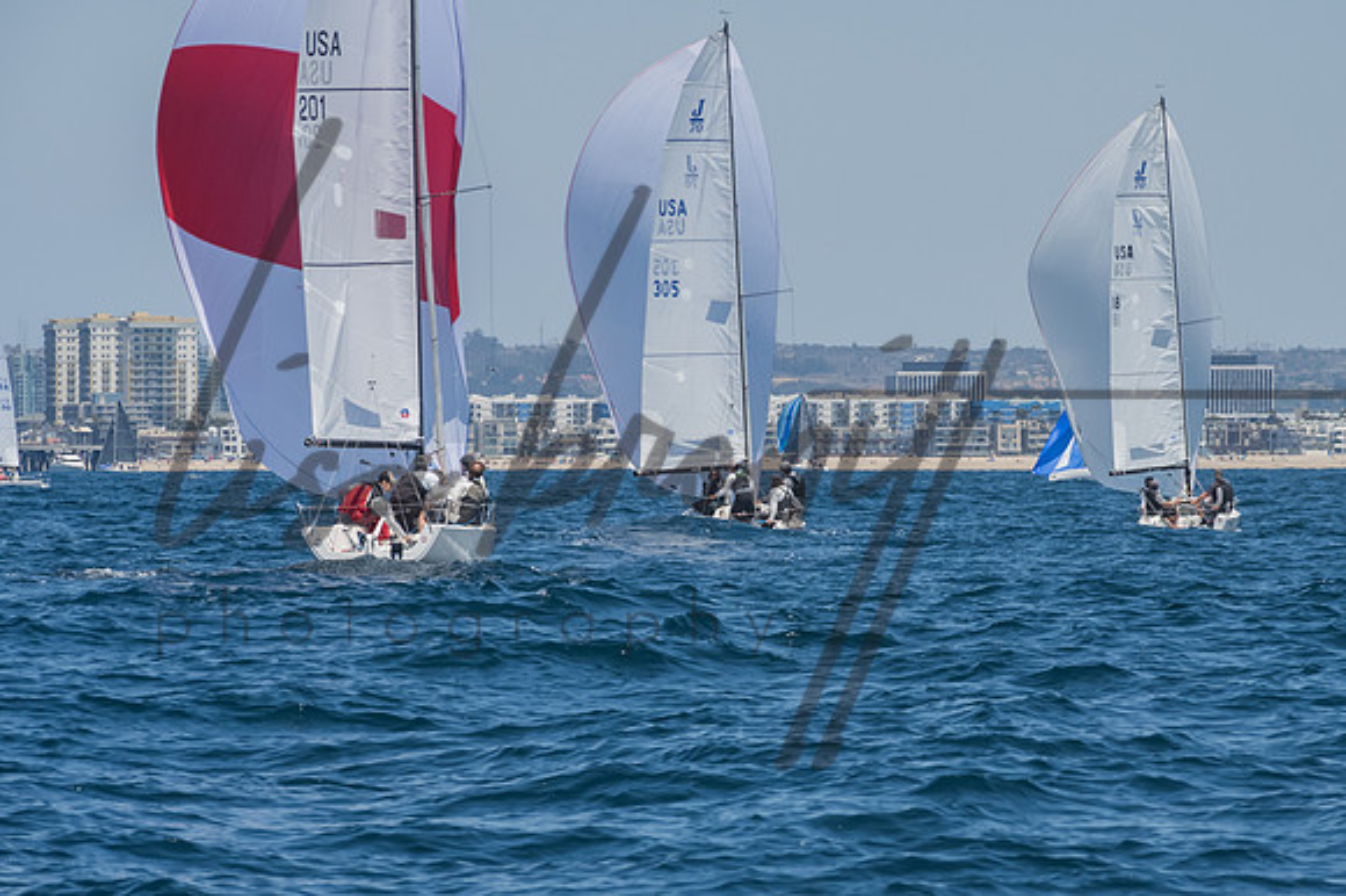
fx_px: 10911
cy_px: 448
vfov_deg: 4.7
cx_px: 673
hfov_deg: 7.1
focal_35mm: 292
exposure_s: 1/800
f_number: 14
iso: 640
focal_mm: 195
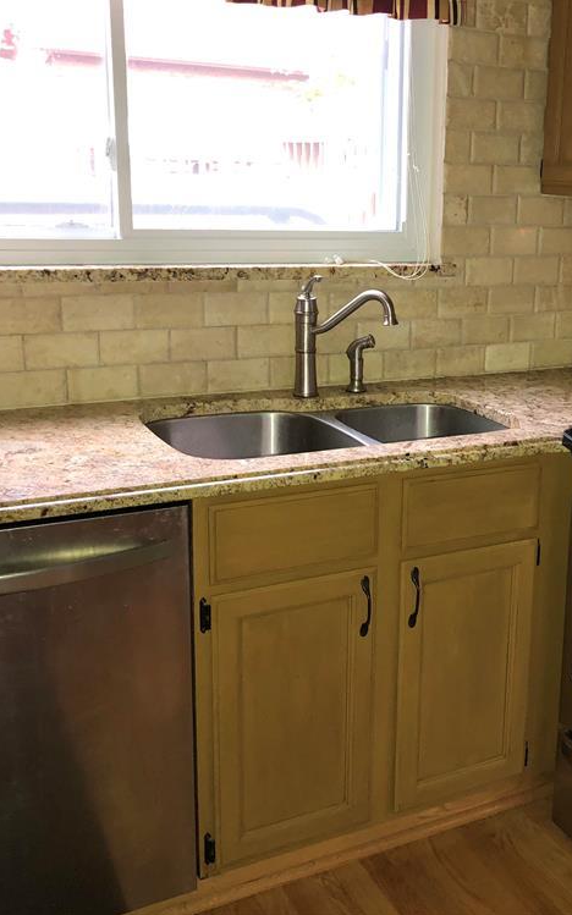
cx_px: 446
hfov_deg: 29.9
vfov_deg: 47.2
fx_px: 1048
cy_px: 448
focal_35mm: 42
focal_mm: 3.99
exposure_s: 1/30
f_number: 1.8
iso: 160
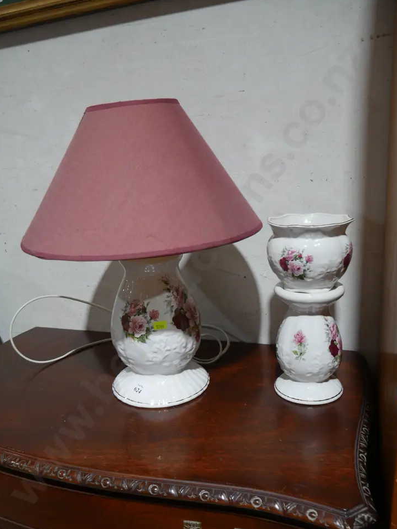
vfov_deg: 59.9
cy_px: 276
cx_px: 189
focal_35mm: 30
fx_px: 459
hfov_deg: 46.8
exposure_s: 1/60
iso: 320
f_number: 3.5
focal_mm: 14
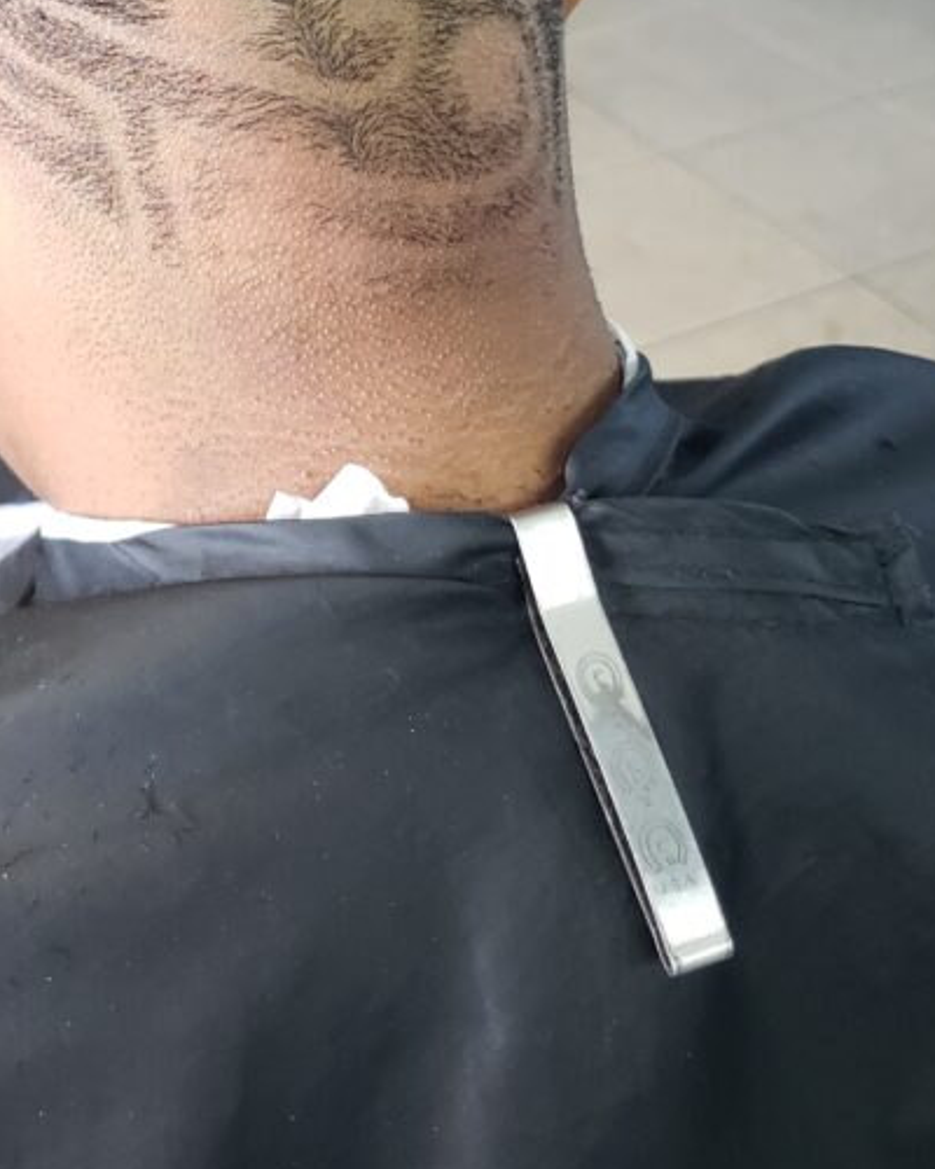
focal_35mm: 52
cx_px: 182
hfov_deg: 28.5
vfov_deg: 33.9
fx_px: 1799
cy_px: 96
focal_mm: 4.3
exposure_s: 1/60
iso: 250
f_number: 1.5
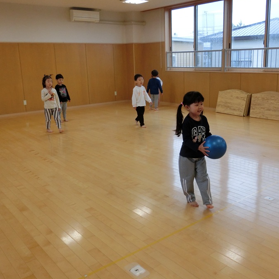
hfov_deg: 47.1
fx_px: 319
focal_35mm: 35
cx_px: 157
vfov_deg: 47.2
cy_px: 138
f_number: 3.7
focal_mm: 5.2
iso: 250
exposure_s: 1/125
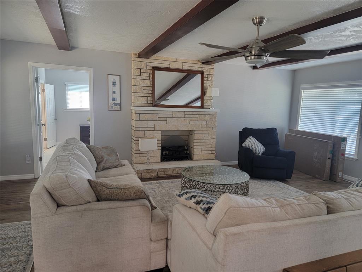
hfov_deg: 71.6
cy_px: 136
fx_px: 251
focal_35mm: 24
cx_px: 181
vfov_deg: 56.8
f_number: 1.8
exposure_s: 1/40
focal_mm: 6.7
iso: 200
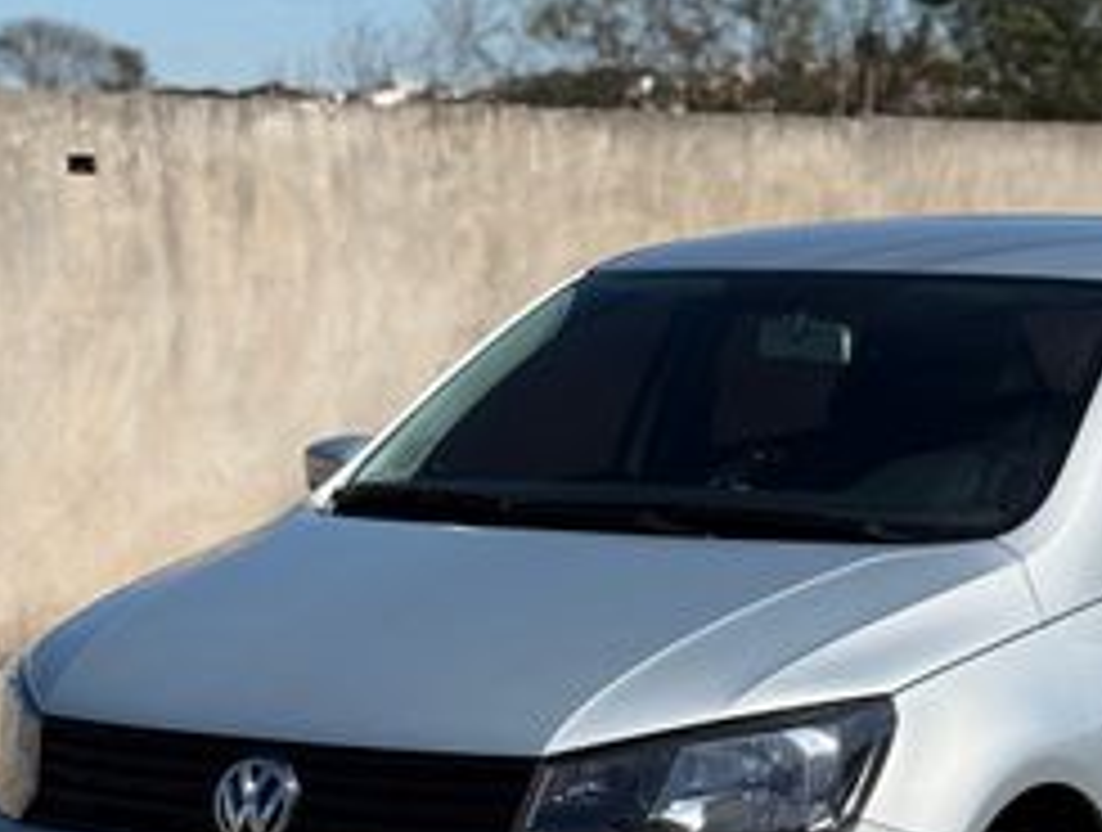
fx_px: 2936
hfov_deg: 21.1
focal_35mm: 92
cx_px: 792
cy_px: 679
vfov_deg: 16.0
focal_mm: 6.76
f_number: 1.78
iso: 64
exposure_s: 1/6024
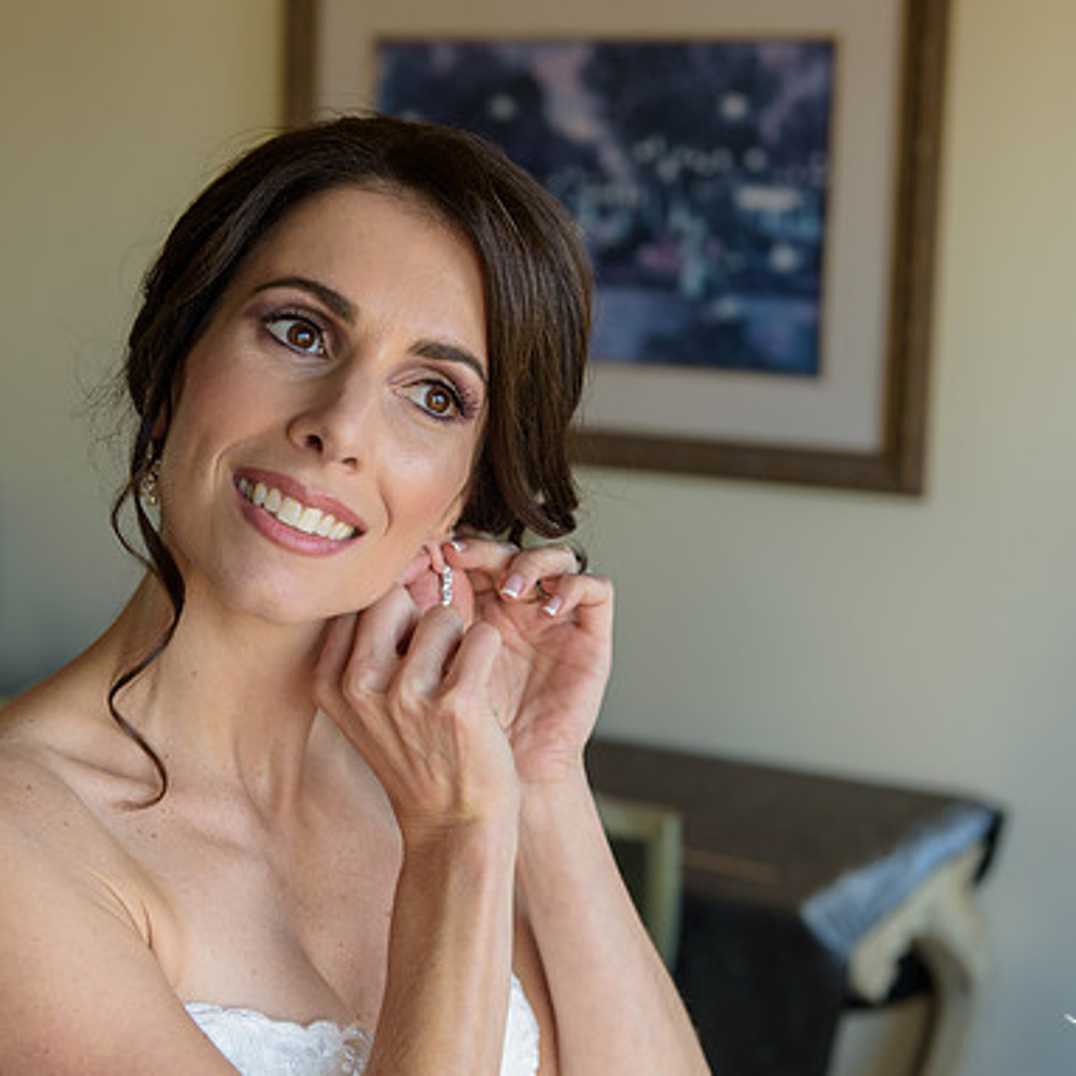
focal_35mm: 67
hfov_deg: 25.7
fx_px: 2356
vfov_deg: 25.7
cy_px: 541
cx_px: 520
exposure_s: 1/125
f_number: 3.2
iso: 250
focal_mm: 52
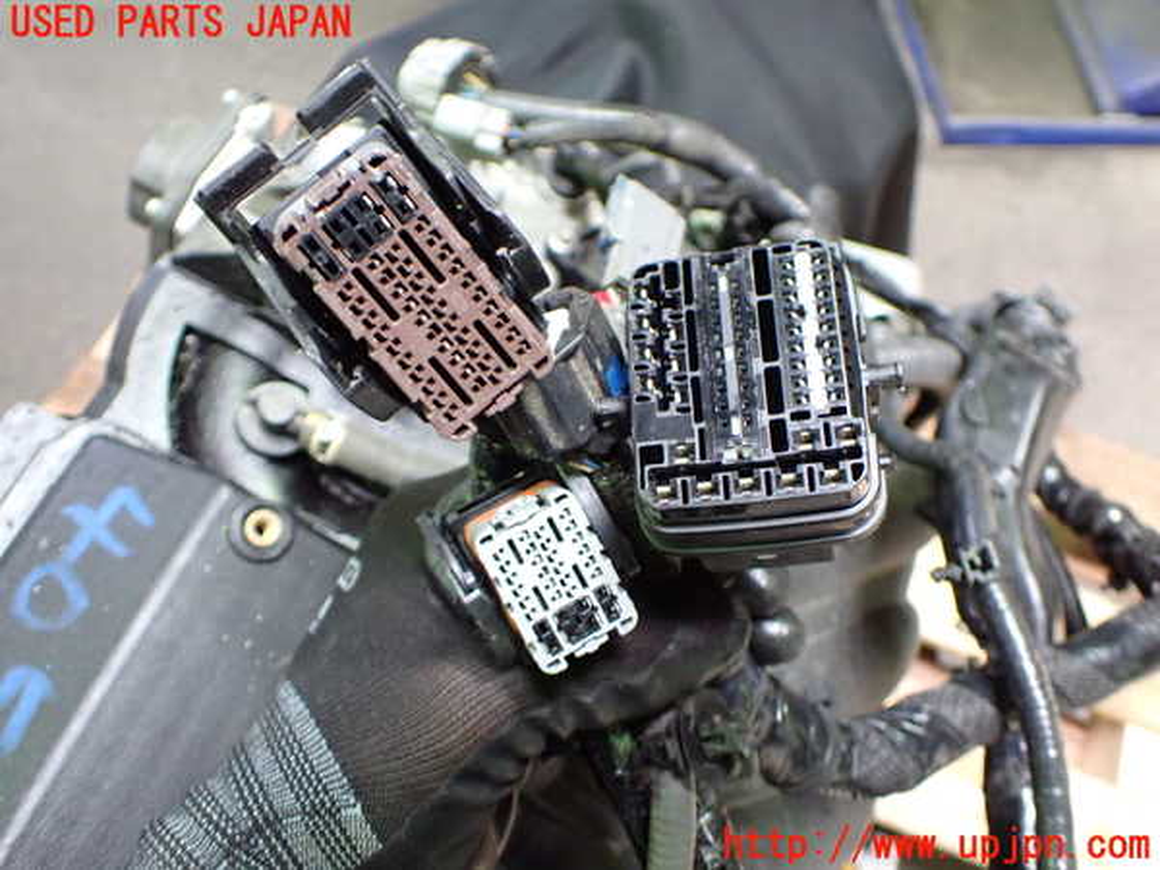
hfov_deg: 60.0
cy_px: 435
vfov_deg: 46.8
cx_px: 580
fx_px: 1005
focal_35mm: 30
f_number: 2.3
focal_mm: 5.4
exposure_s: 1/60
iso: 800
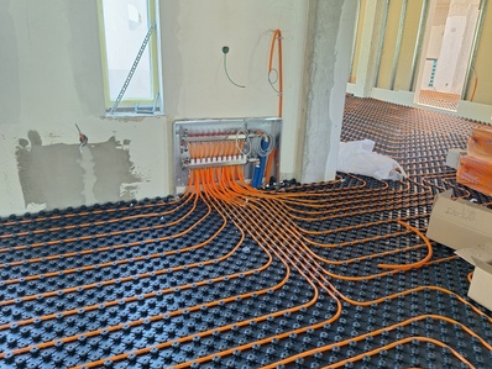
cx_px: 242
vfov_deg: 53.1
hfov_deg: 67.3
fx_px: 370
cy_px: 176
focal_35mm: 26
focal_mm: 5.54
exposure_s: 1/50
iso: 160
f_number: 1.8
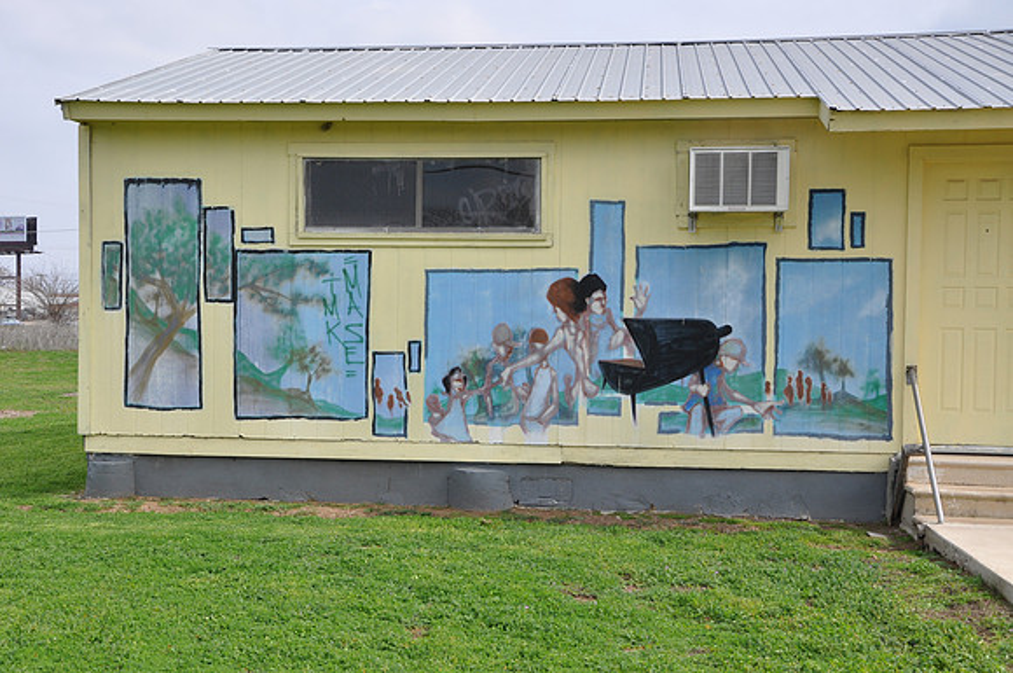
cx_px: 506
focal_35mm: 45
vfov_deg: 29.8
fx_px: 1264
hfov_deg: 43.7
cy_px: 336
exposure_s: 1/320
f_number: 9
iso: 200
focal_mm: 30
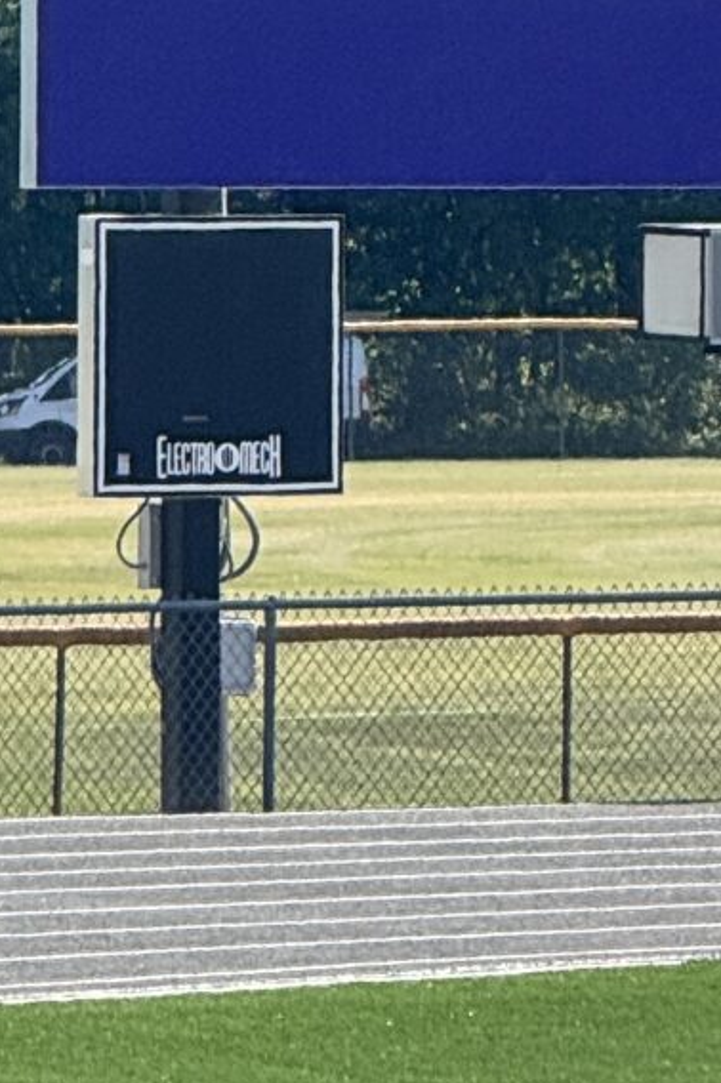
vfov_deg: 3.6
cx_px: 813
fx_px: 16933
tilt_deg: +3.2
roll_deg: +0.4
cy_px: -950
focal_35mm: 563
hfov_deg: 2.4
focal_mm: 15.66
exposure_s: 1/1613
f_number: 2.8
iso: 50
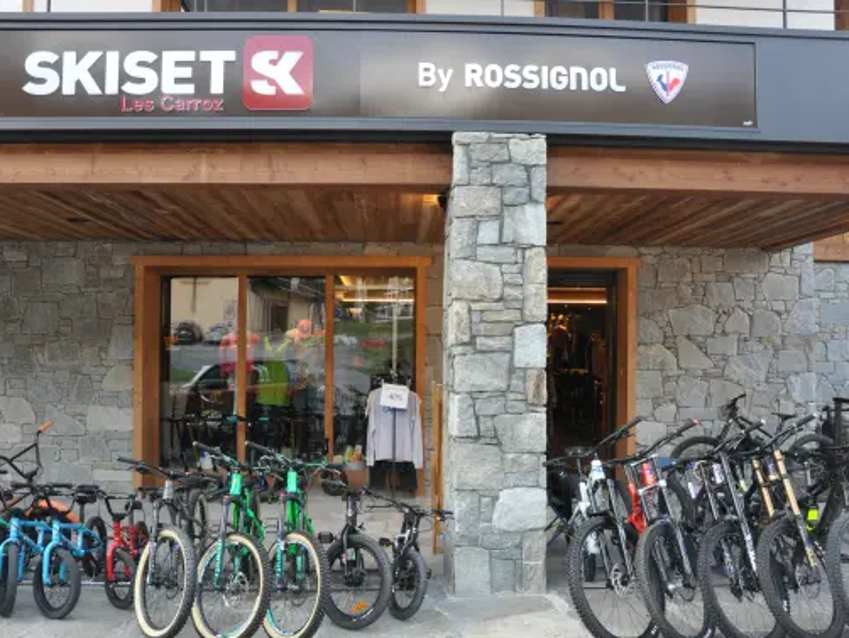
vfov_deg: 45.5
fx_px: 761
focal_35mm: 31
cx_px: 430
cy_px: 336
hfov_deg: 58.3
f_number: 10
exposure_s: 1/100
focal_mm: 18
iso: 800
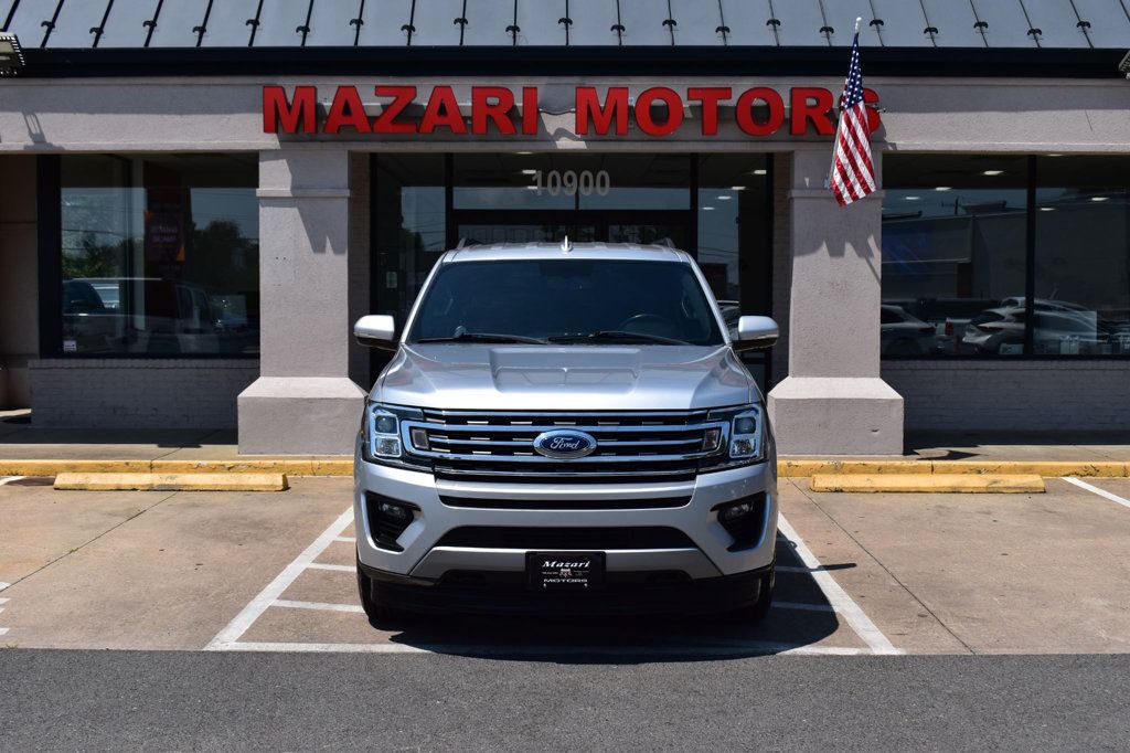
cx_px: 565
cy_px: 376
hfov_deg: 45.0
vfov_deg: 30.8
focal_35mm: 44
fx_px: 1365
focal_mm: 29
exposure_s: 1/500
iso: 200
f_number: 11
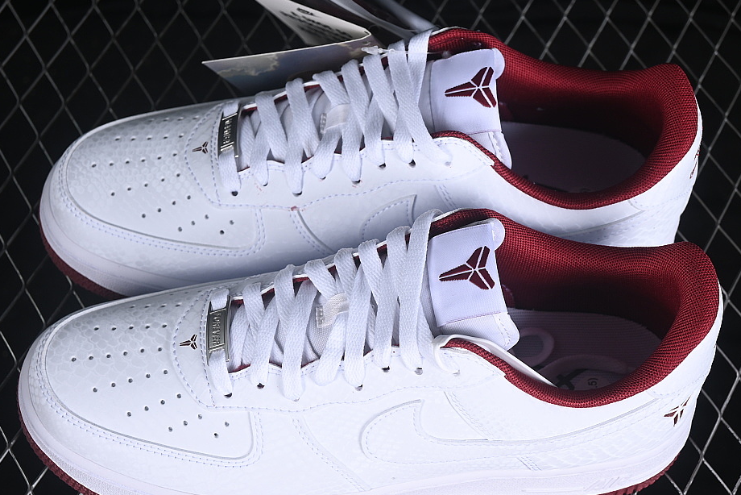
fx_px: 1812
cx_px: 374
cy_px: 277
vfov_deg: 15.5
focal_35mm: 88
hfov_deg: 23.1
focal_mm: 50
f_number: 7.1
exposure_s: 1/100
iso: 160
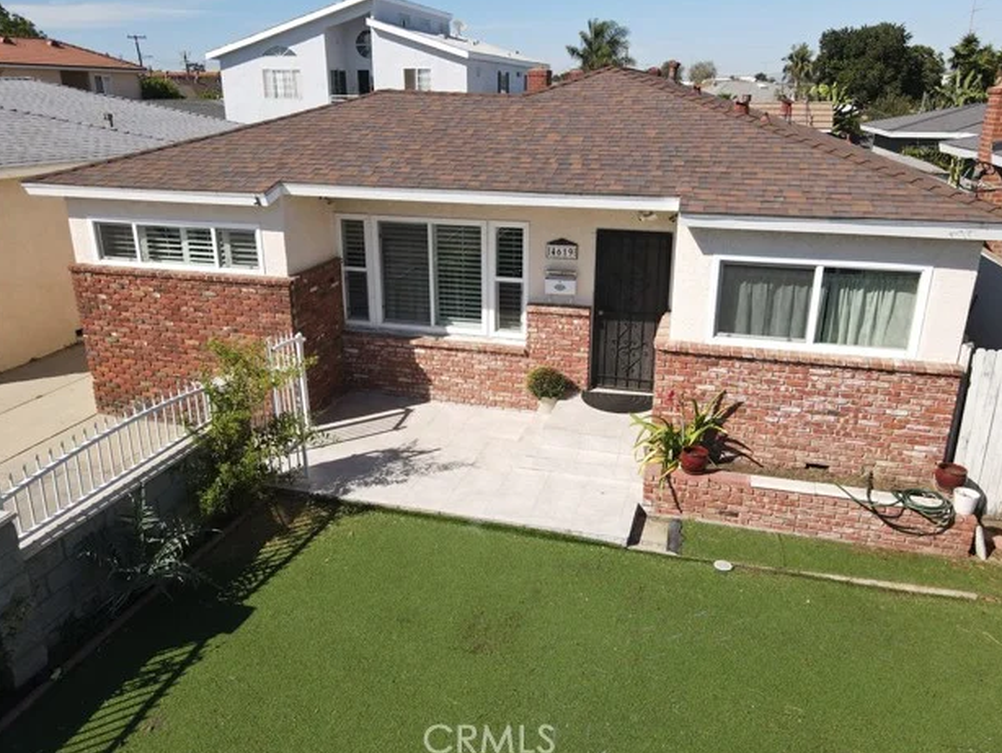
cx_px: 512
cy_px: 371
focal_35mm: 25
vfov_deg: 54.9
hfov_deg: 69.4
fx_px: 724
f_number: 2.8
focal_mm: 4.5
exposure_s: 1/50
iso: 100
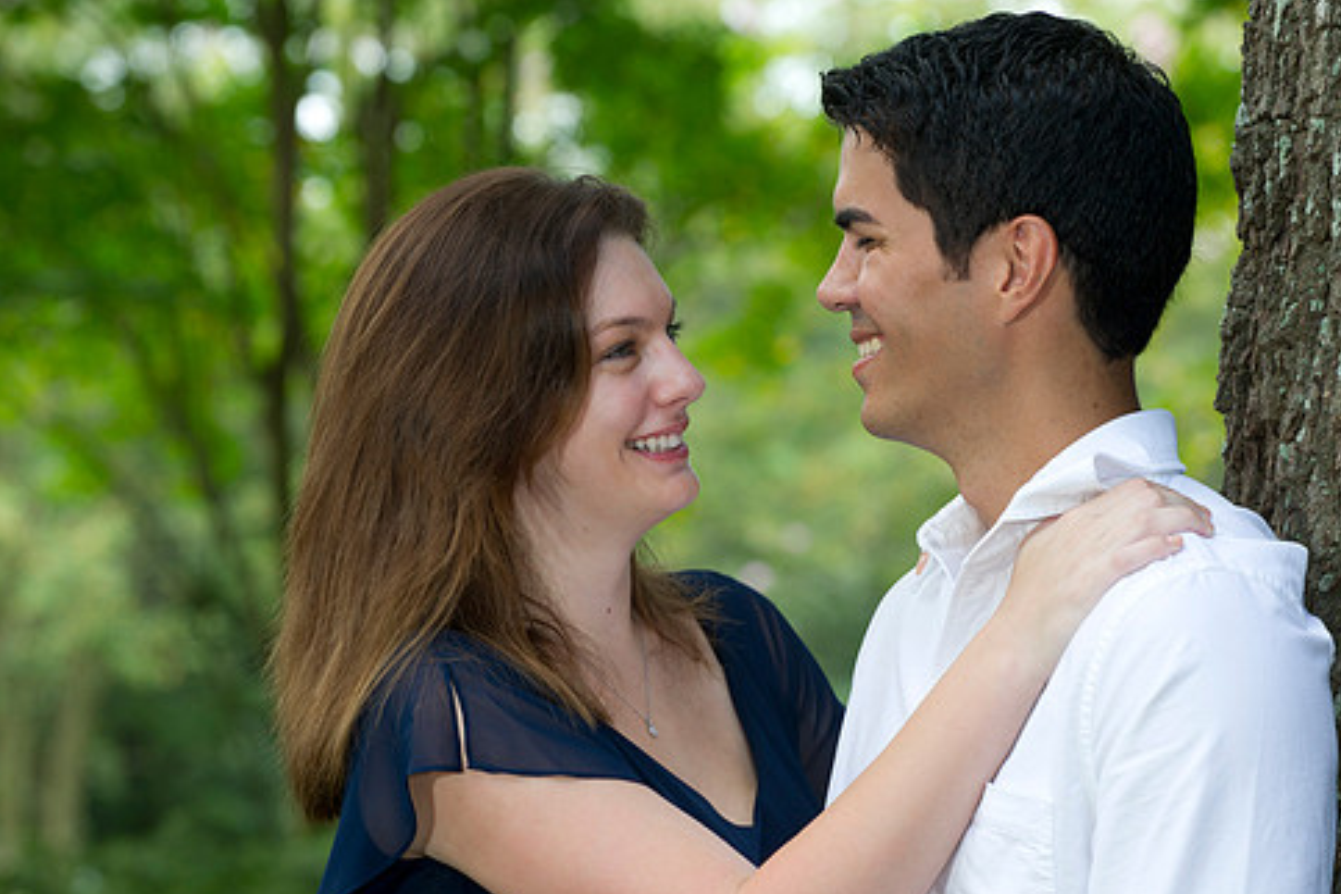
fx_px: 6704
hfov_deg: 11.4
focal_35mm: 180
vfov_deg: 7.6
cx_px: 752
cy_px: 511
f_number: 5.6
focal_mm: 150
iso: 250
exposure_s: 1/60
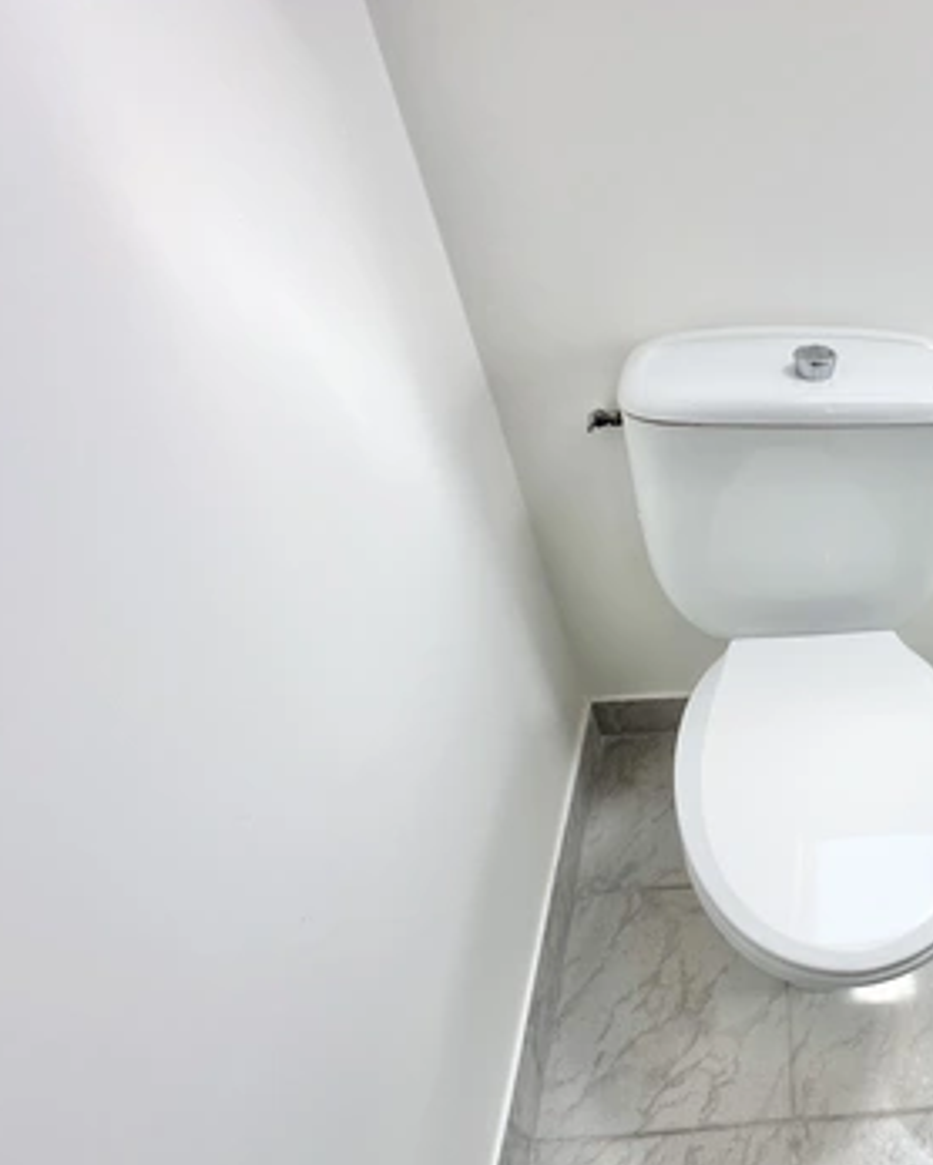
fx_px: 724
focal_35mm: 21
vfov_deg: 77.3
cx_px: 817
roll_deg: -1.1
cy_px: 655
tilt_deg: -43.8
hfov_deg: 57.5
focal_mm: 2.22
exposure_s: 1/170
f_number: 2.2
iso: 40
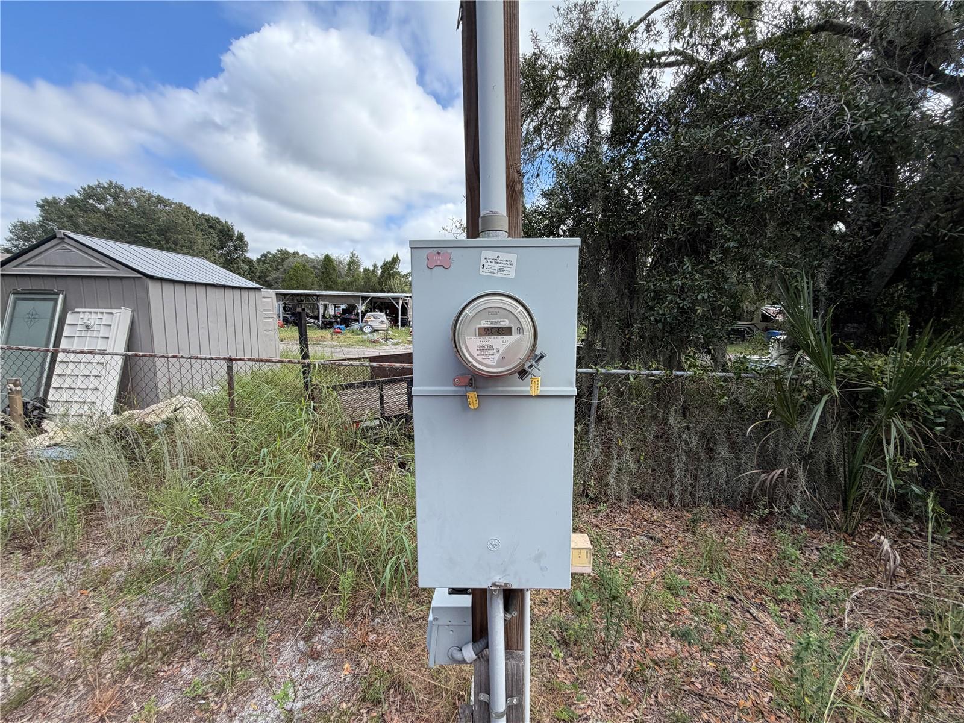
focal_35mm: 14
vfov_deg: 85.7
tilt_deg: -5.2
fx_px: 390
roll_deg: -1.5
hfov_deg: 102.1
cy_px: 362
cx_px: 482
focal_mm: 2.22
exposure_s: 1/502
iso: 40
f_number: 2.2
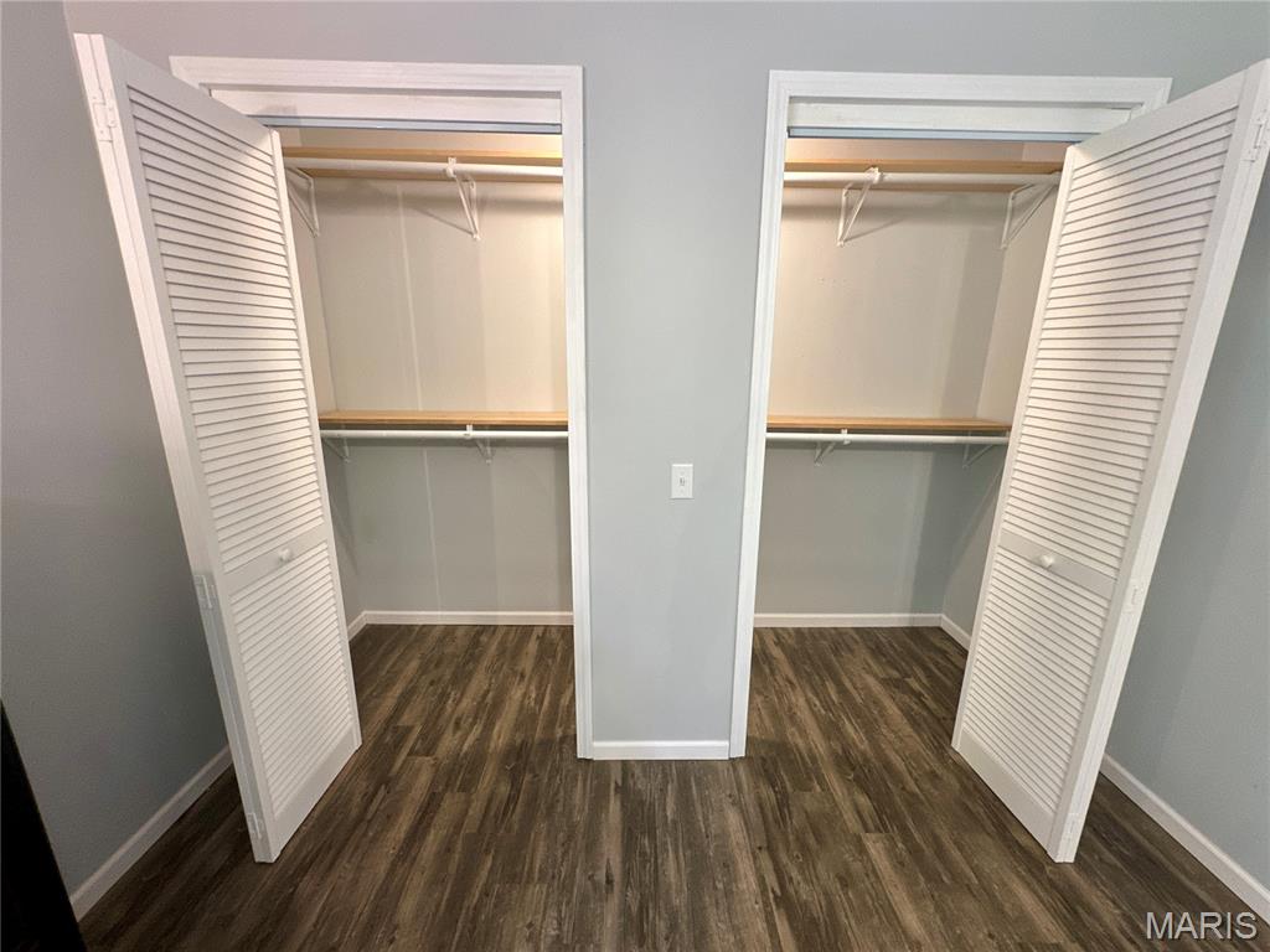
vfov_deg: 85.7
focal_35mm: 14
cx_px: 635
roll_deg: -0.7
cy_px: 476
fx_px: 514
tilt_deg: -14.6
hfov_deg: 102.1
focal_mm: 2.22
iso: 320
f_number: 2.2
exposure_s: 1/60
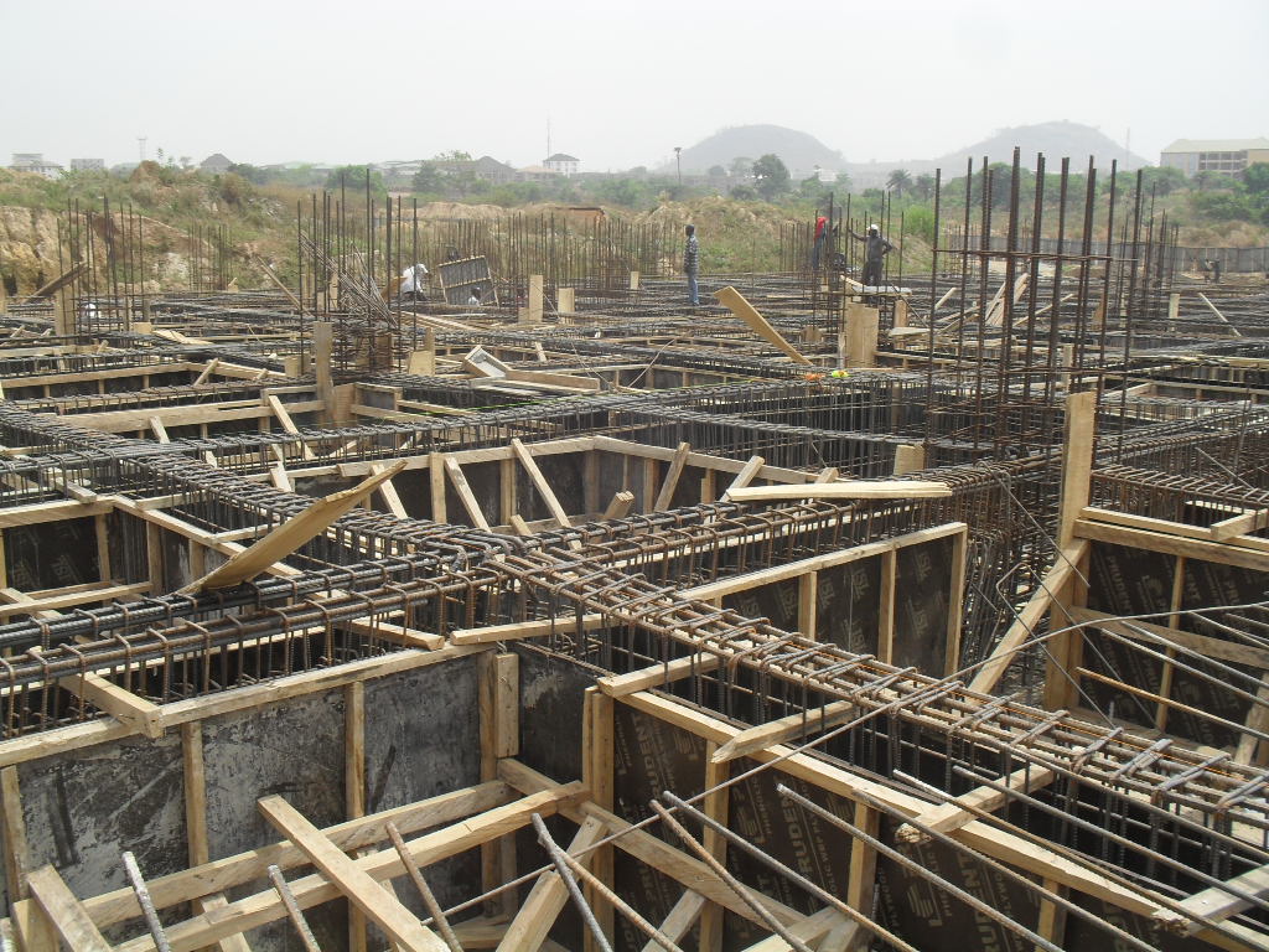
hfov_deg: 52.6
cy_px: 476
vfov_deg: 40.7
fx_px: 1283
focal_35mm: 35
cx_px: 634
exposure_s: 1/180
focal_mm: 6.3
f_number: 8.4
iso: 100
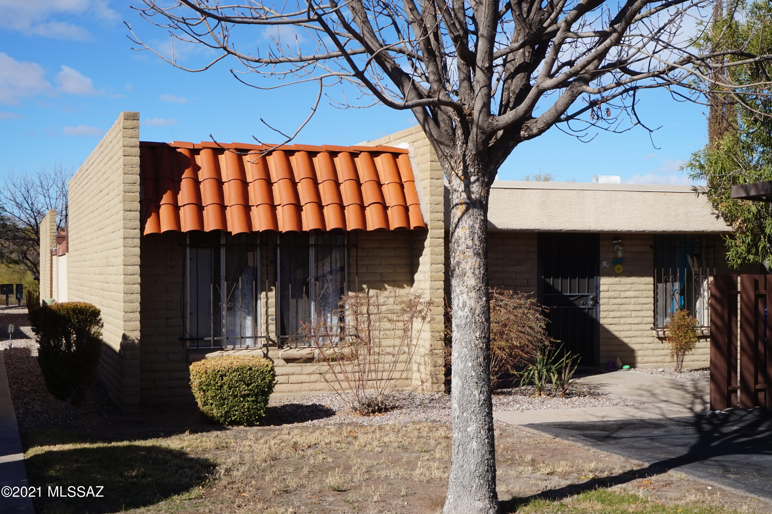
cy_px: 257
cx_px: 386
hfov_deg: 40.0
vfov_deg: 27.2
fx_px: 1061
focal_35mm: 50
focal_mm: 33
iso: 100
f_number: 14
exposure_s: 1/100
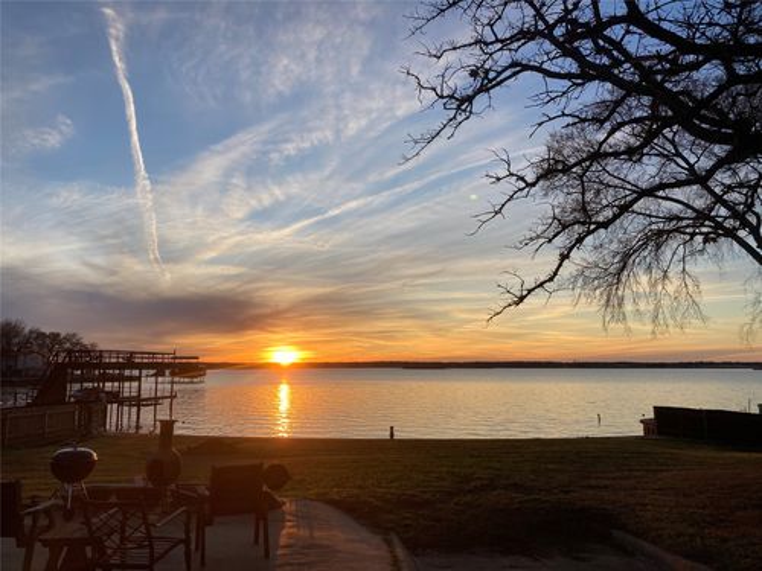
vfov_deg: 49.7
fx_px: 616
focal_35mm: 28
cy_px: 286
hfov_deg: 63.4
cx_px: 381
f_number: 1.8
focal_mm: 3.99
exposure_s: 1/759
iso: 20
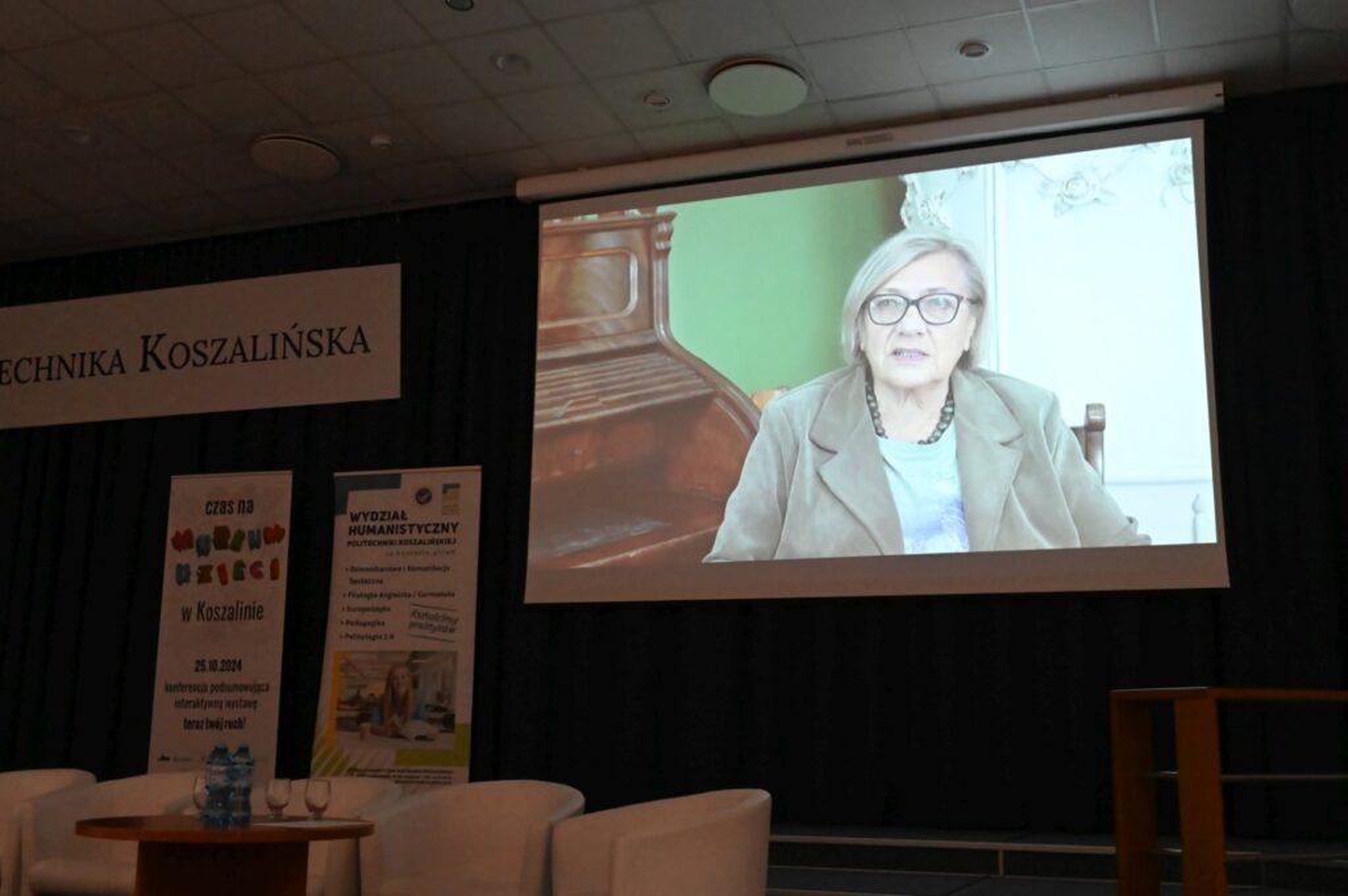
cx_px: 674
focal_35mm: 40
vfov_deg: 33.3
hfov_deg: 48.5
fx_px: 1497
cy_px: 448
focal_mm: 40
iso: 16000
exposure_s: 1/250
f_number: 8
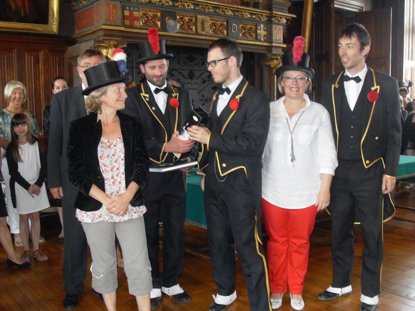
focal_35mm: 37
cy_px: 156
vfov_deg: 38.7
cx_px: 208
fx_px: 444
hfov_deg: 50.1
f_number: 2.8
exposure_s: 1/45
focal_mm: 6.3
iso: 200
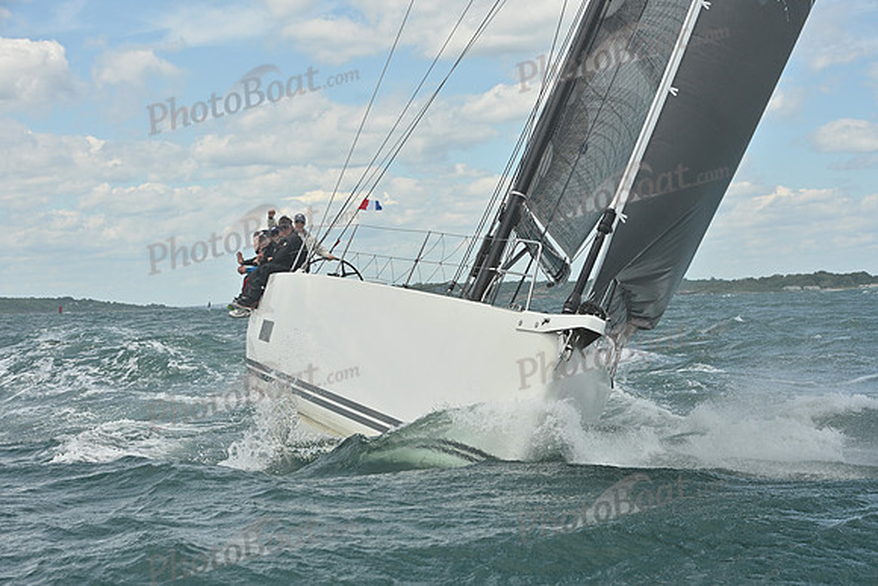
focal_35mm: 82
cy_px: 293
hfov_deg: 24.8
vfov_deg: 16.7
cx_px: 439
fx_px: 2000
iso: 320
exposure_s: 1/1250
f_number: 10
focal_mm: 82
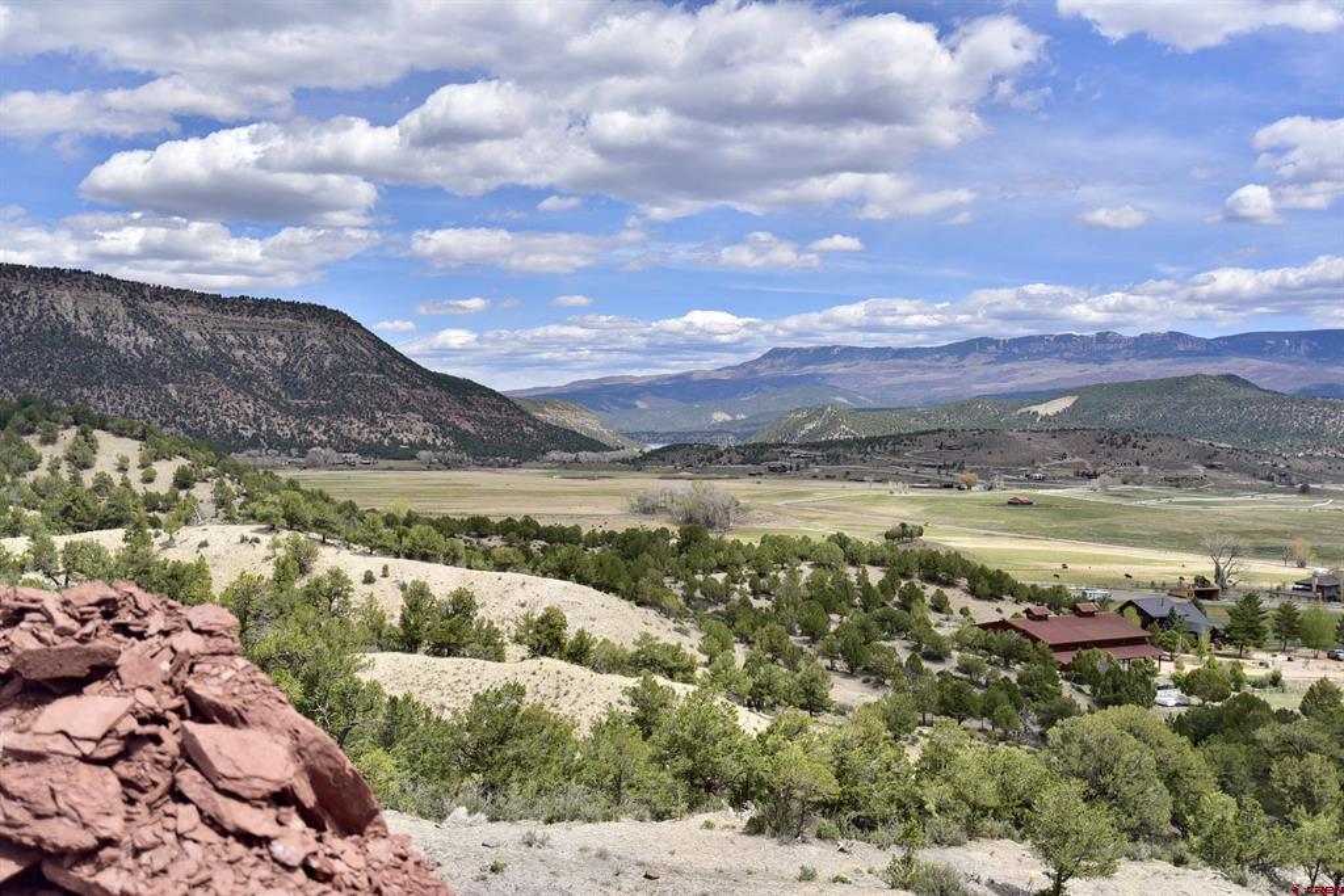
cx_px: 672
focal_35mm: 35
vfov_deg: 37.9
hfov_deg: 54.4
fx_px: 1307
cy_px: 448
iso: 400
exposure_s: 1/4000
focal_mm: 35
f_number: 4.5
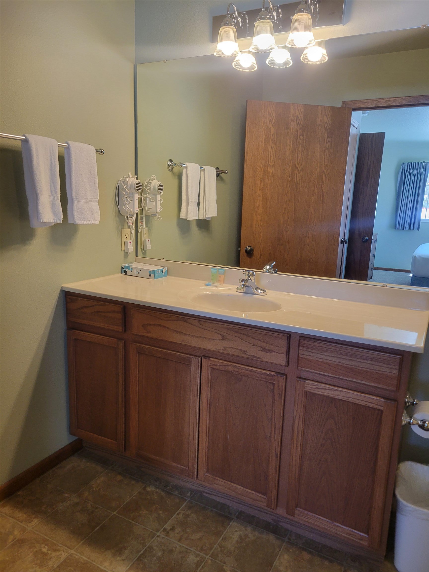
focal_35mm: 26
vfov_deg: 67.3
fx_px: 430
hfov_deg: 53.1
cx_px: 214
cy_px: 286
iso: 200
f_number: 1.8
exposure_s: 1/120
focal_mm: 5.4
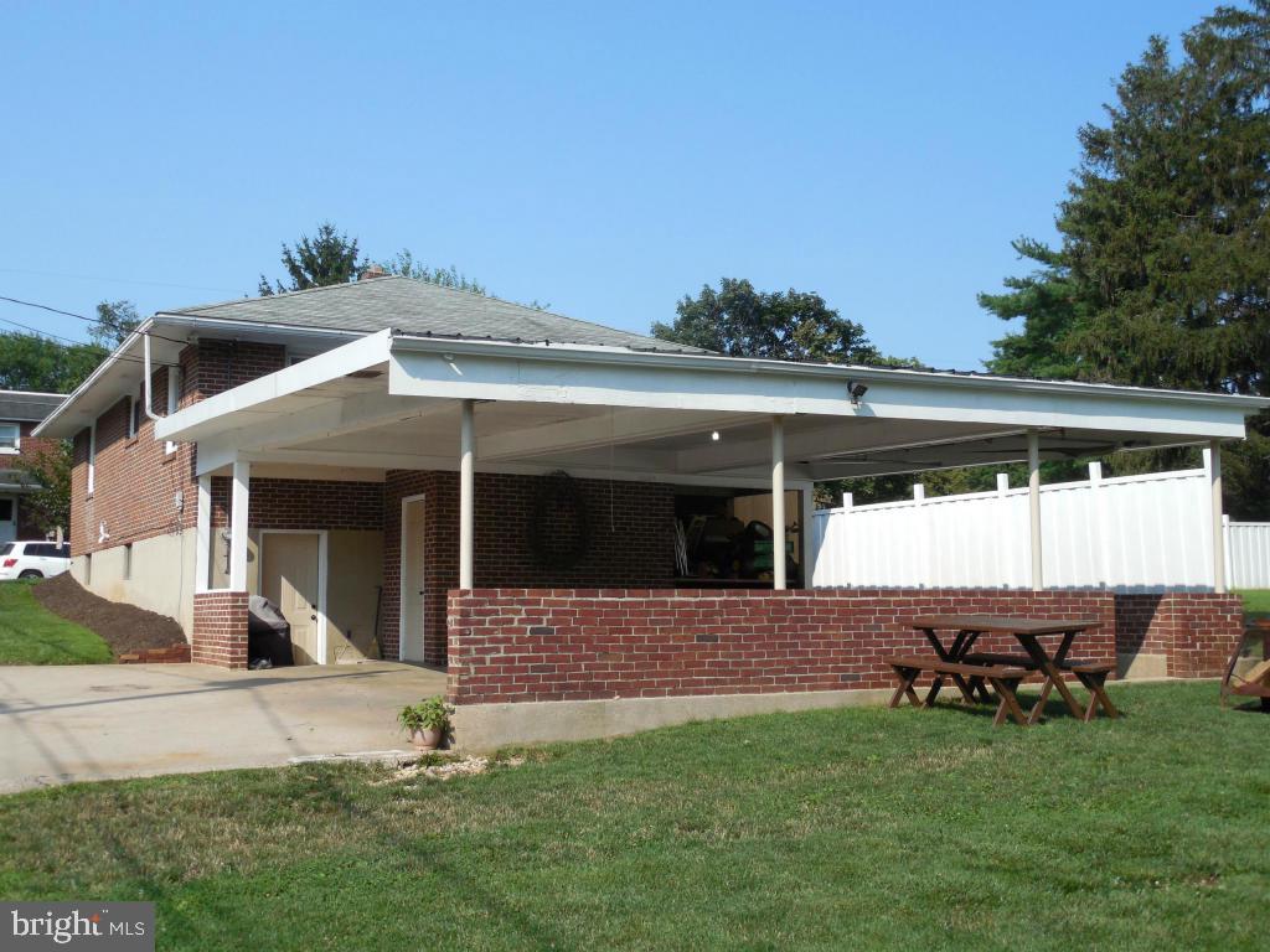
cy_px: 476
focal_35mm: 39
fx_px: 1431
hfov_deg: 47.9
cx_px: 635
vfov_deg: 36.8
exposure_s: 1/1000
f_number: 3.8
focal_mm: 7
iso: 125
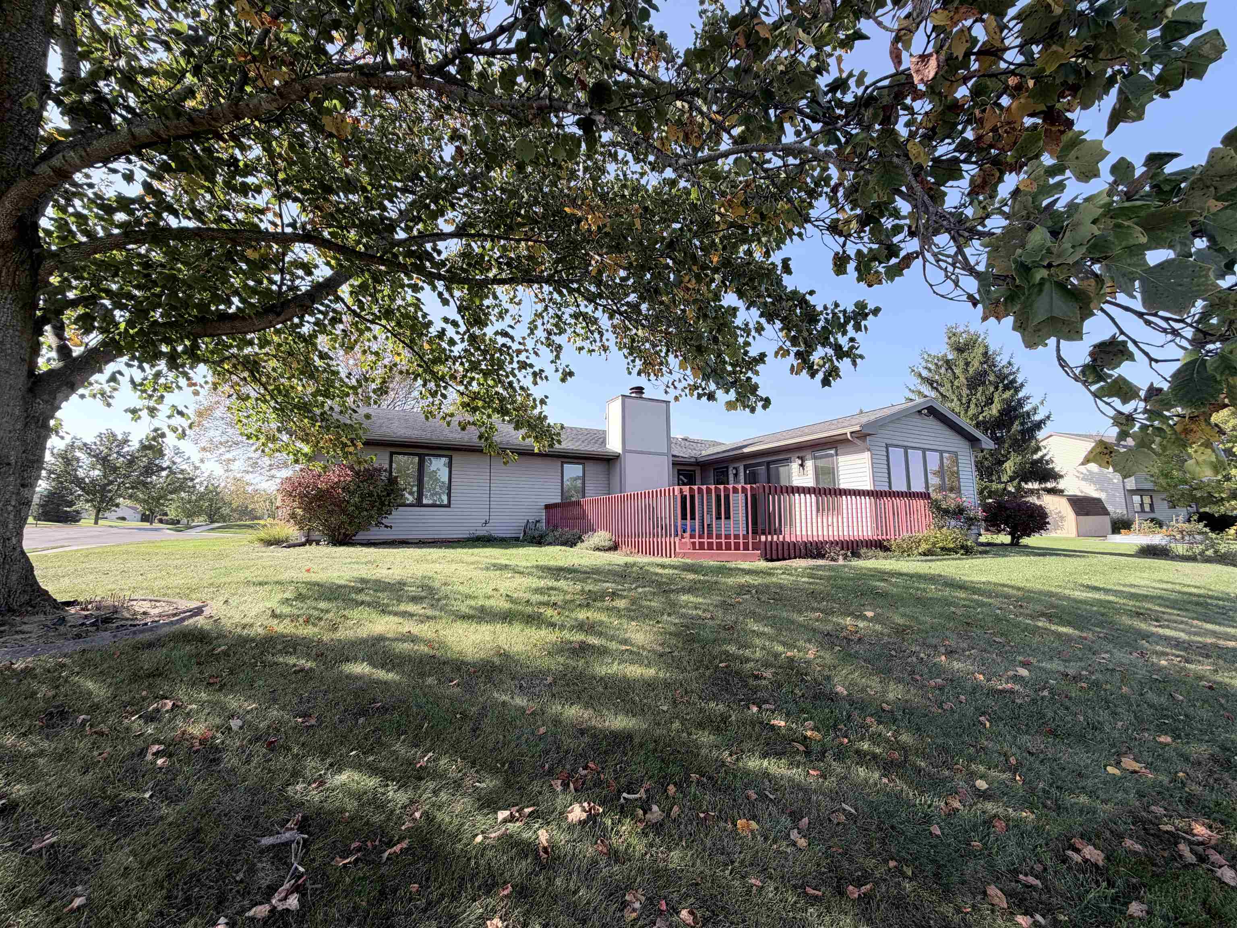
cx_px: 618
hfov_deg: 102.1
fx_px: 500
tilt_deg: +8.0
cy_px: 464
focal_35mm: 14
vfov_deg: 85.7
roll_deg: +0.6
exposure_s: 1/502
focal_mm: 2.22
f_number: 2.2
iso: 50
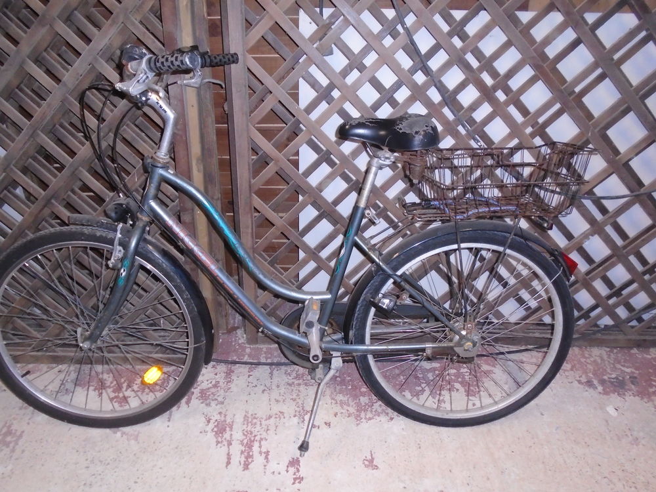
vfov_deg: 53.1
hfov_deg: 67.3
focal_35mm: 26
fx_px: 493
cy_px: 246
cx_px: 328
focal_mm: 4.6
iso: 400
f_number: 3.2
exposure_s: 1/30
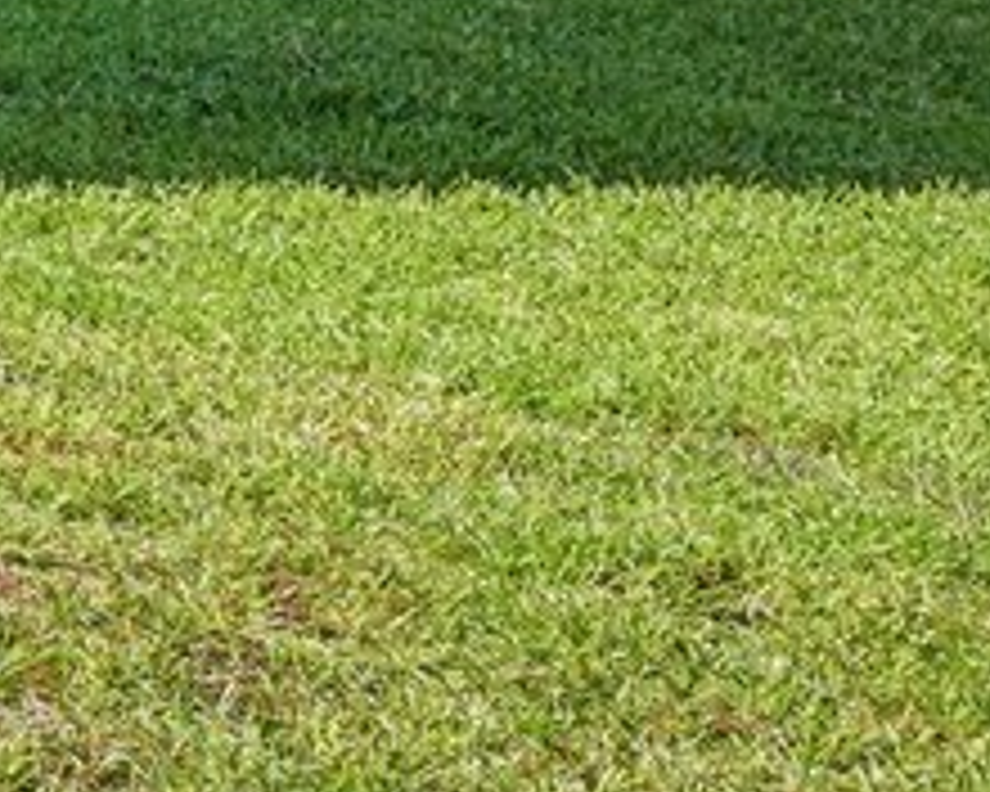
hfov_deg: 8.0
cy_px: -731
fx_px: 3838
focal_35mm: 131
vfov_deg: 10.9
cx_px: -3028
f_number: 6.7
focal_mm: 15
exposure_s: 1/180
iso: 100
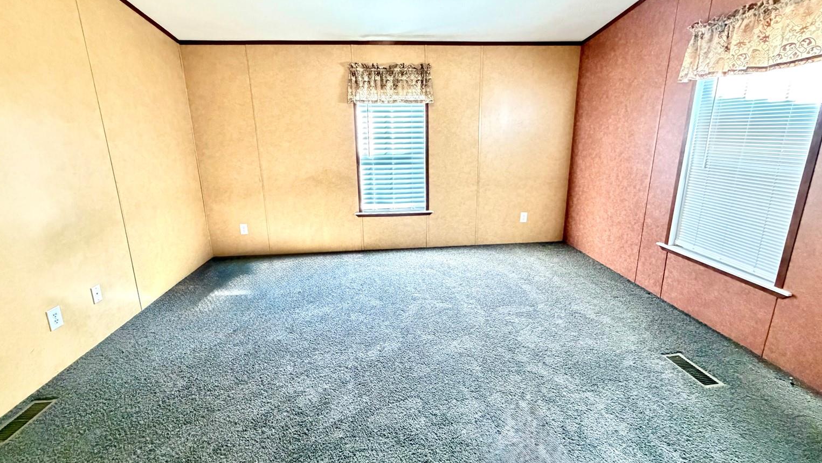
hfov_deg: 99.4
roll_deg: +0.8
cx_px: 410
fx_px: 349
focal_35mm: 16
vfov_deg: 67.0
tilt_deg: -13.8
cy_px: 214
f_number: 2.2
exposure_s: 1/60
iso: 1000
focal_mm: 2.22
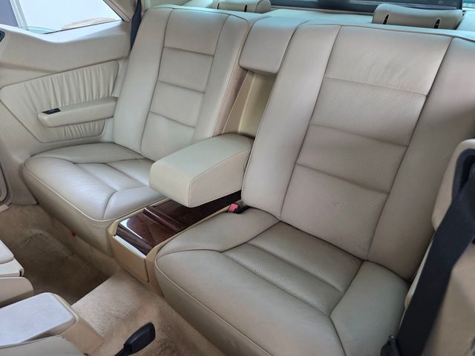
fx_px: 316
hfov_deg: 73.9
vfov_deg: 58.9
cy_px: 178
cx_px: 238
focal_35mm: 23
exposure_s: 1/120
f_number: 1.7
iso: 100
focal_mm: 6.3
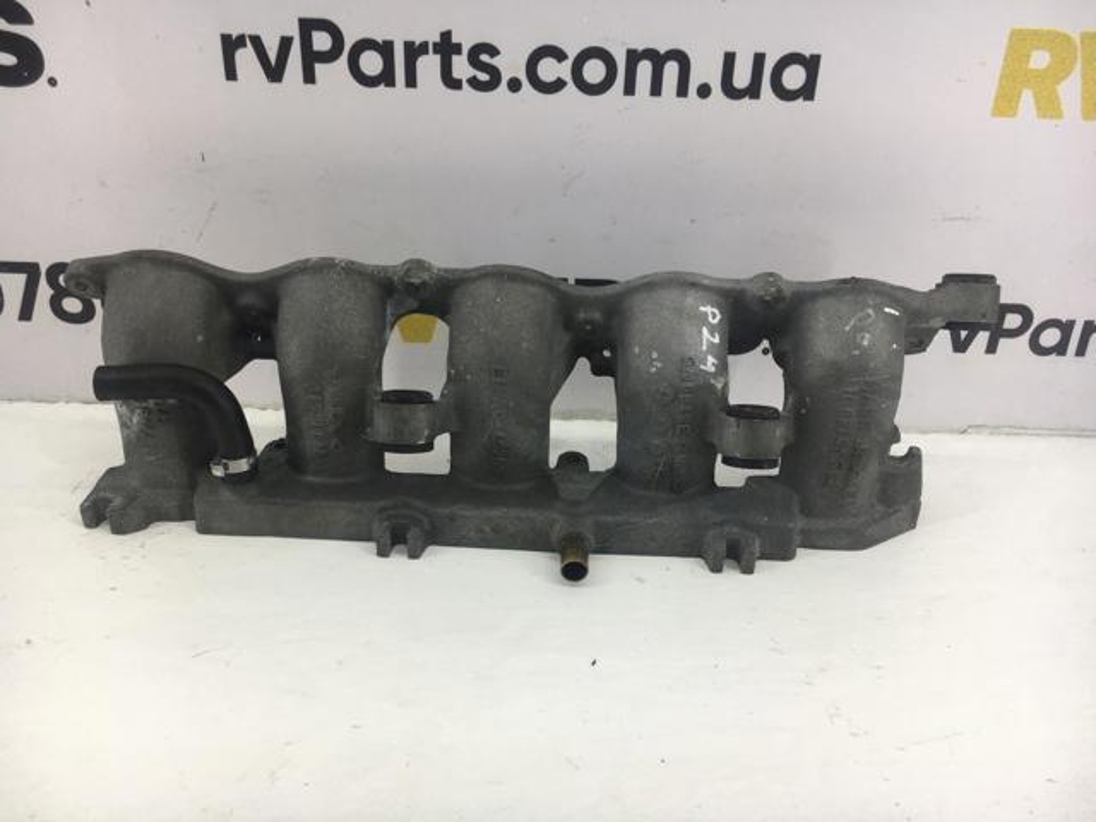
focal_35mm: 29
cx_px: 548
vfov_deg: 48.2
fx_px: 918
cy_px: 411
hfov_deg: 61.7
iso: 40
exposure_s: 1/100
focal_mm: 4.15
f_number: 2.2
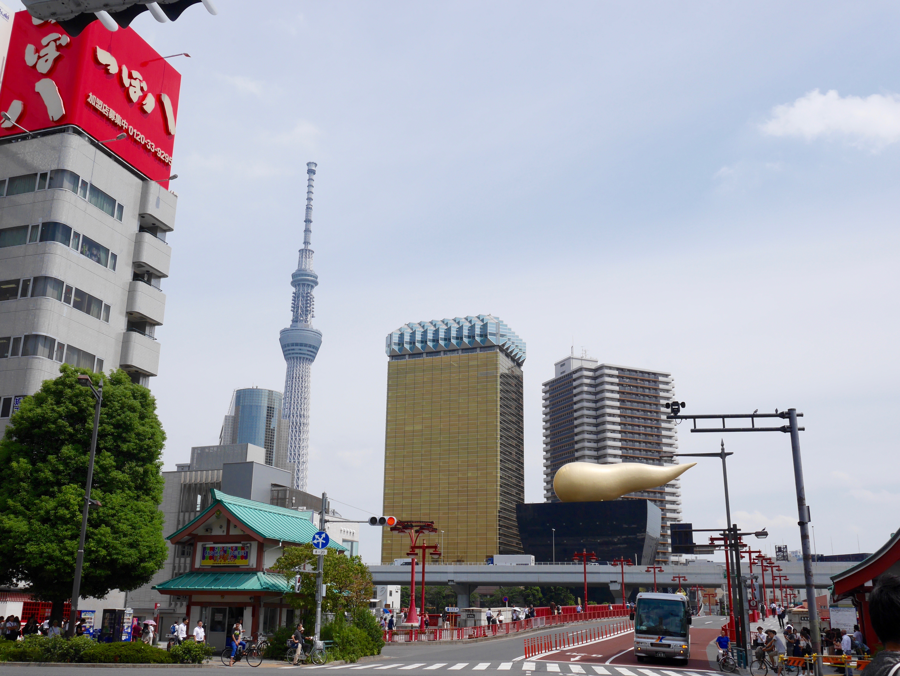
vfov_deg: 39.7
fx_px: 936
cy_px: 338
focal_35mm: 36
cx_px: 450
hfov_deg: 51.3
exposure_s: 1/640
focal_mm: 18
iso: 200
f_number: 10
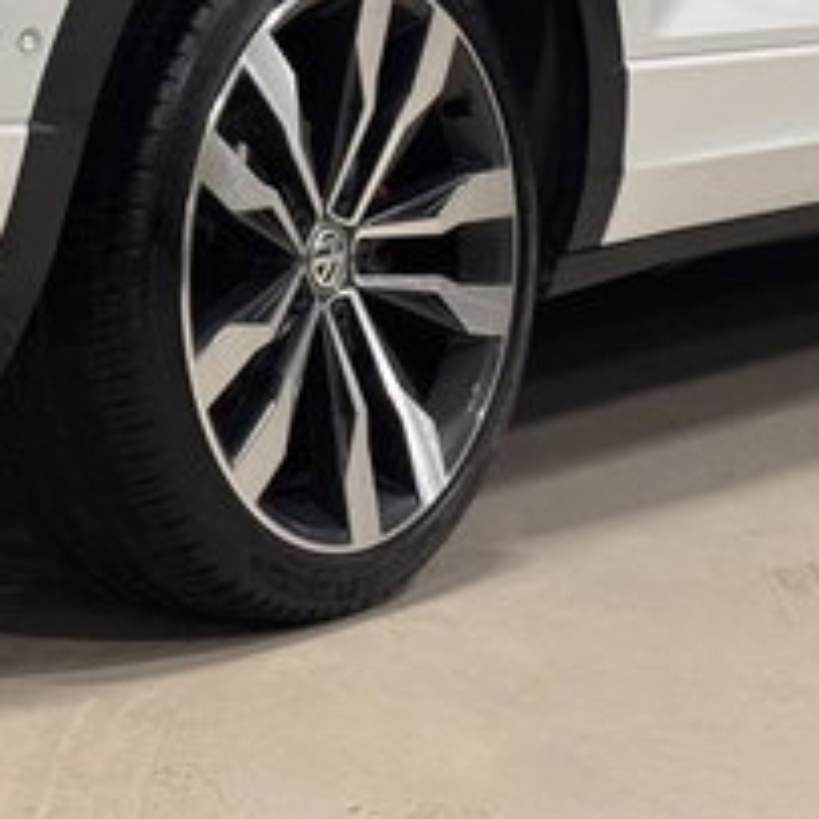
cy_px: -117
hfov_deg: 10.9
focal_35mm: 159
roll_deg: +0.0
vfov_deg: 10.8
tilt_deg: -2.9
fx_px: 4256
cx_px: 105
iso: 400
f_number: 1.78
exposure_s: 1/33
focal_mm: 6.76
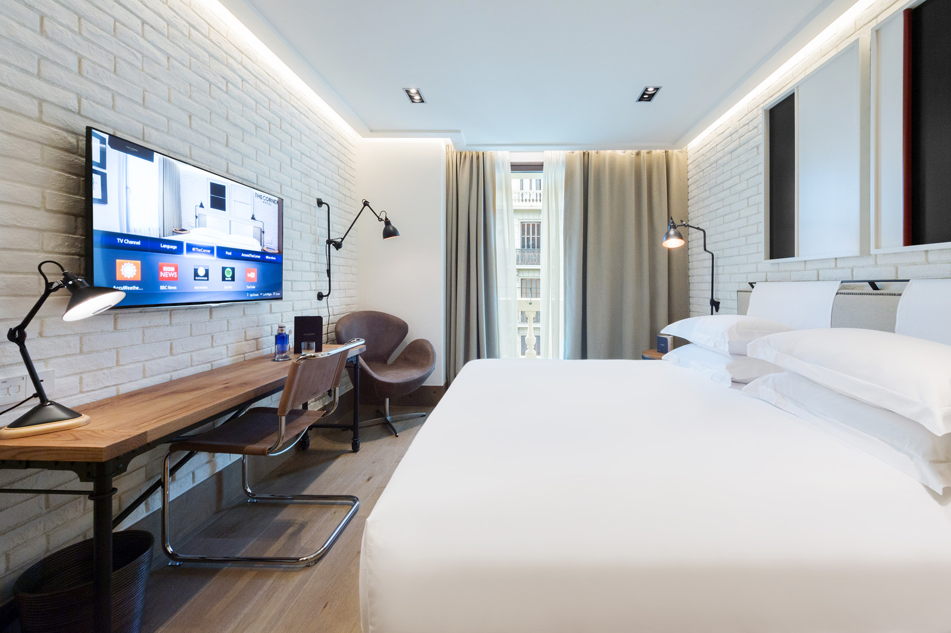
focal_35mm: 14
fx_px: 370
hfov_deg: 104.3
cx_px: 476
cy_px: 316
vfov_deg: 81.1
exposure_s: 1/30
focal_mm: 14
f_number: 13
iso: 320
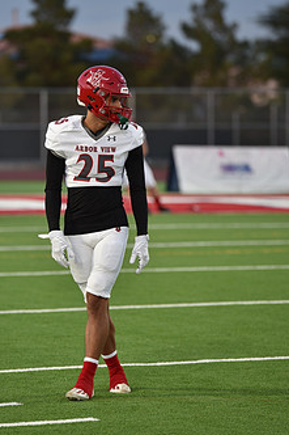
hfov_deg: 5.1
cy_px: 200
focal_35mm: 271
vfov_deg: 7.6
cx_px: 102
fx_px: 3266
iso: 400
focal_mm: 200
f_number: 2.8
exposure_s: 1/250
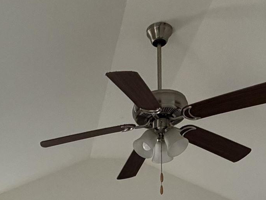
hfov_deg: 30.6
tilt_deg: -6.0
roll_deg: +1.9
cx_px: 102
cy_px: 391
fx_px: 484
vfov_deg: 17.4
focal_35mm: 63
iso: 200
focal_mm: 2.22
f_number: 2.2
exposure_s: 1/121
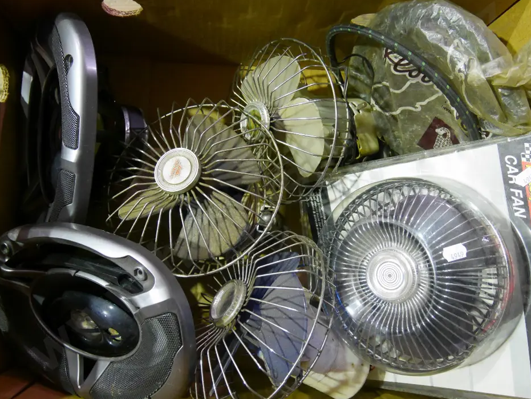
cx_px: 269
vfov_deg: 43.0
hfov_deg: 55.3
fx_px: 506
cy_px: 188
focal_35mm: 33
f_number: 4
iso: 3200
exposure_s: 1/30
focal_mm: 15
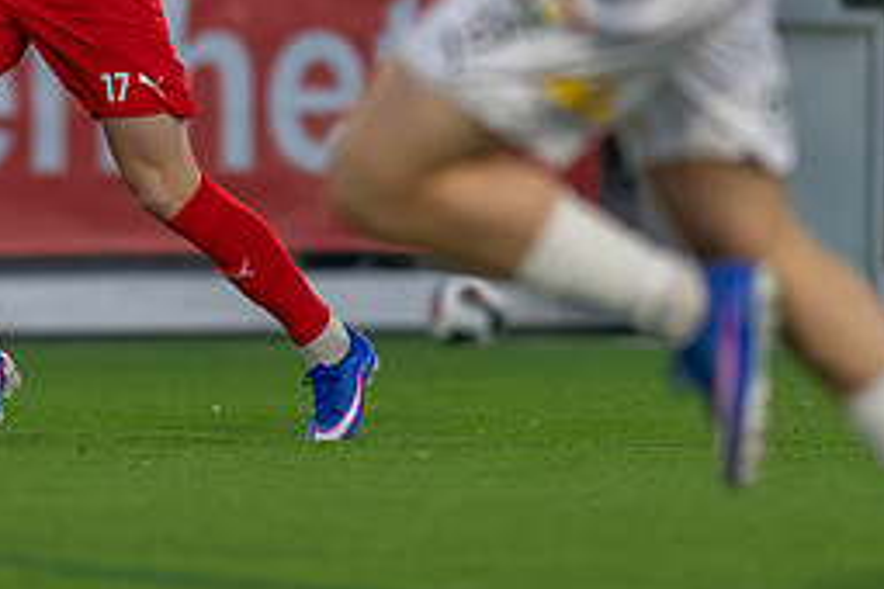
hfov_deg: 1.9
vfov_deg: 1.3
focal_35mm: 1063
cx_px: -114
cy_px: 78
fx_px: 26101
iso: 8000
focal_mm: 300
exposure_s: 1/1000
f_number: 3.2
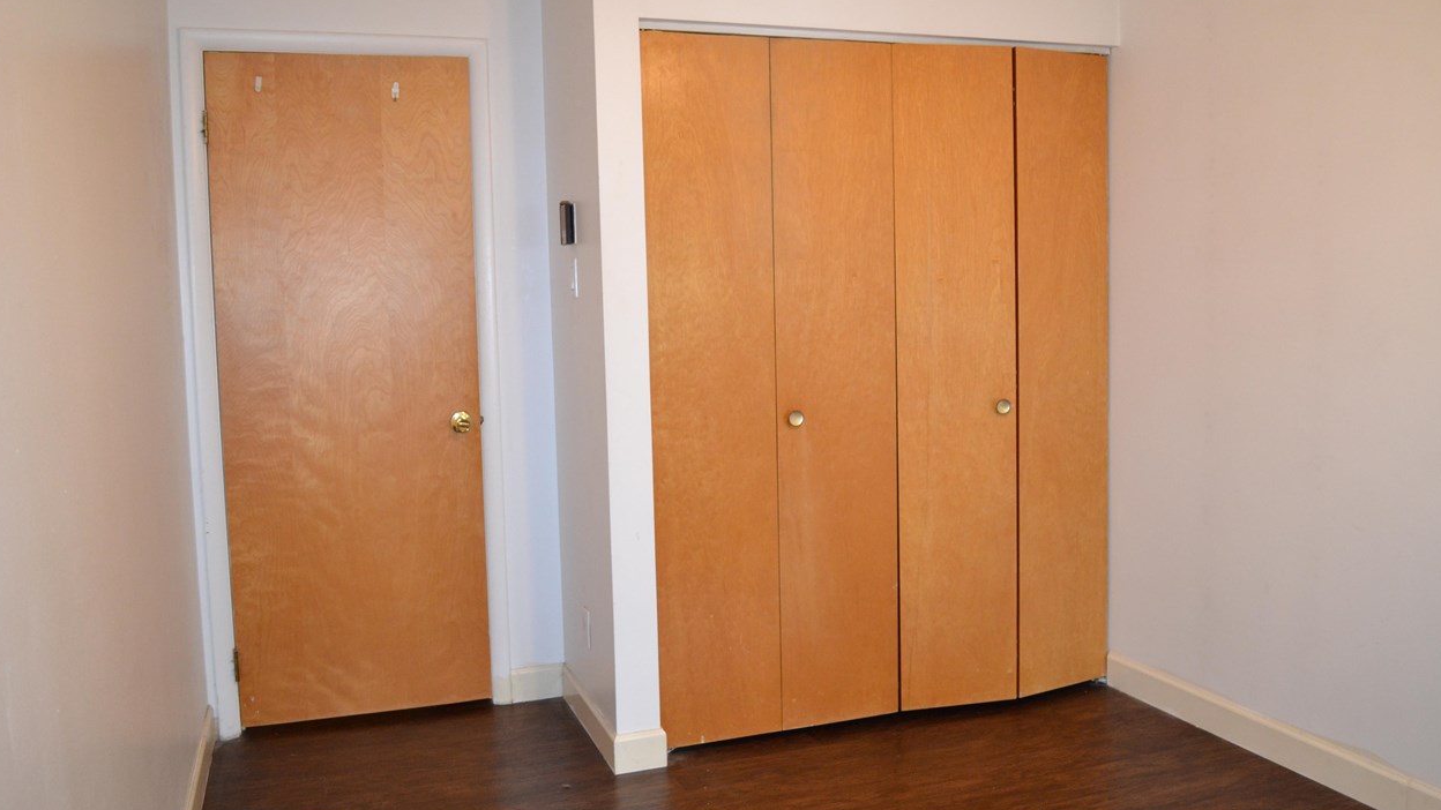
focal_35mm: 29
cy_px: 371
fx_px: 1108
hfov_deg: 66.1
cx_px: 724
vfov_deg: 40.1
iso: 1100
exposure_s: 1/60
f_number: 3.5
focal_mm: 18
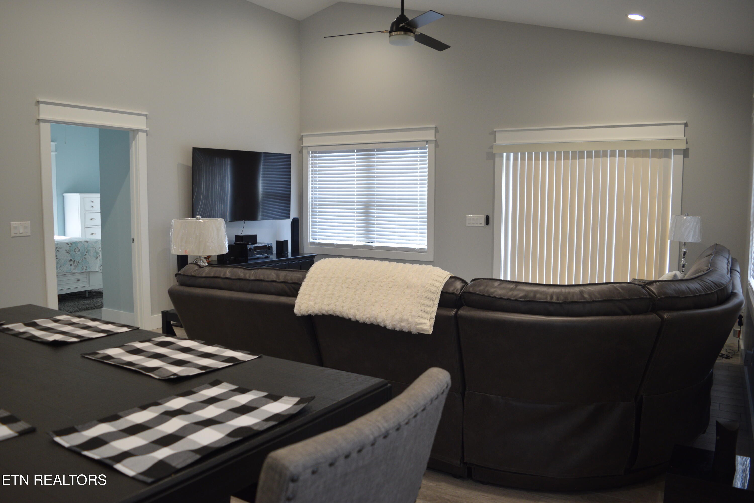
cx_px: 377
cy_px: 252
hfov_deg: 67.4
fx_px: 565
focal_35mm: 27
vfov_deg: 47.9
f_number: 4.5
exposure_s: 1/80
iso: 400
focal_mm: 18
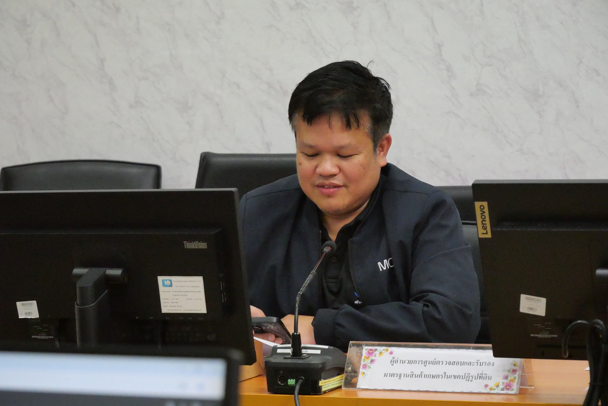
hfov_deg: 16.5
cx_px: 304
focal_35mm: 124
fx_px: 2095
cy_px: 203
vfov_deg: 11.1
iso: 6400
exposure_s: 1/125
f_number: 5.6
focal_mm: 60
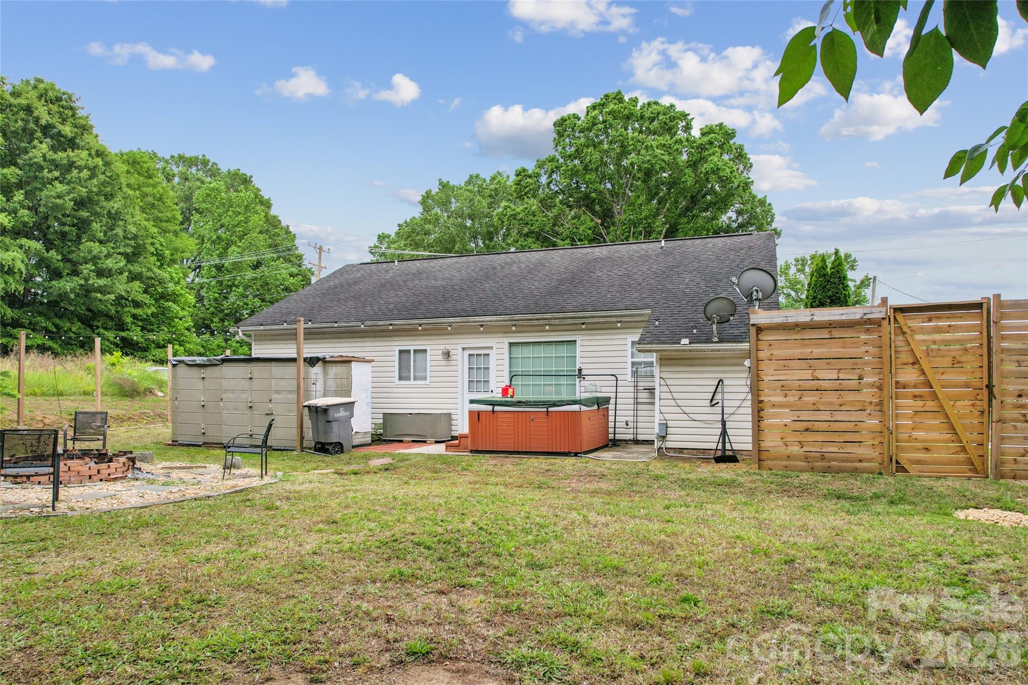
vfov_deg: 57.2
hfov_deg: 78.6
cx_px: 514
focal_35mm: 22
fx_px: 628
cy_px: 342
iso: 100
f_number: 2.8
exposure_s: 1/90
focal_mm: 8.4
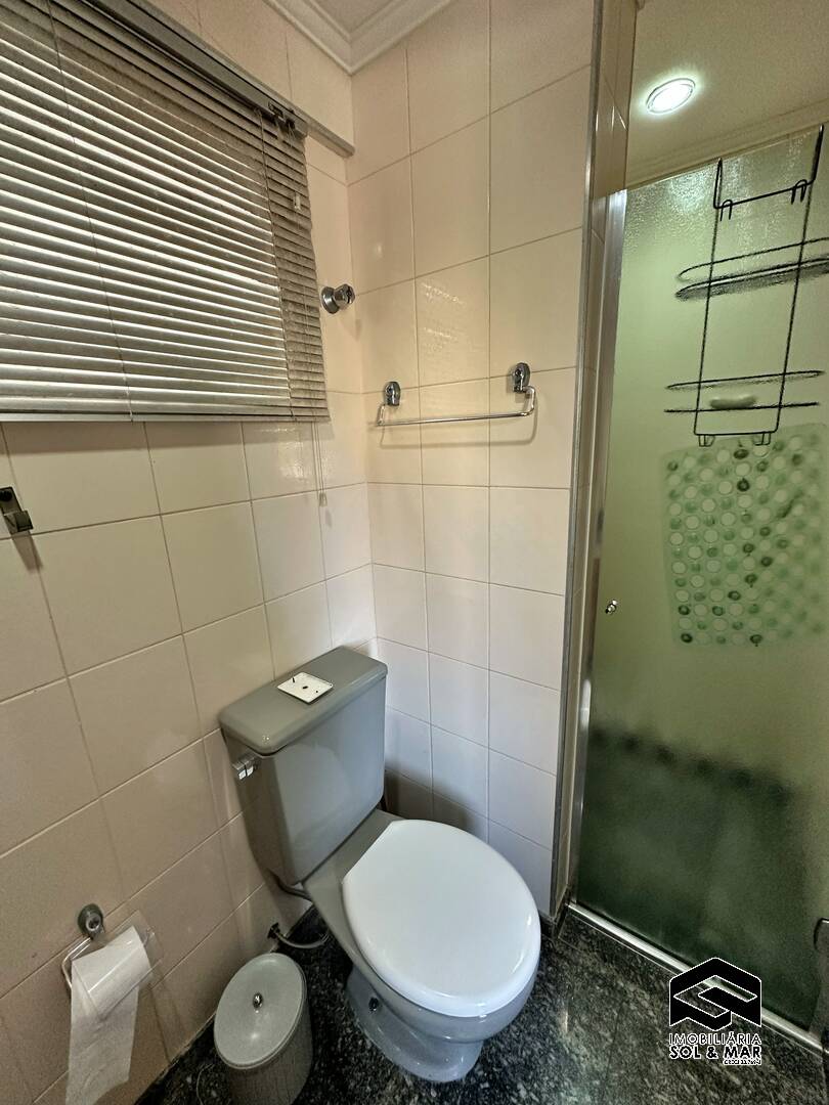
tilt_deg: -14.6
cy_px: 552
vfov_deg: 102.1
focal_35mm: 14
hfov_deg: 85.7
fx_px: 447
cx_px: 414
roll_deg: +1.6
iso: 250
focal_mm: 2.22
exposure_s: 1/120
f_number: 2.2
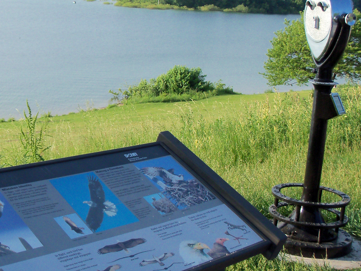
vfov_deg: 22.9
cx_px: 69
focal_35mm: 64
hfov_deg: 29.5
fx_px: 668
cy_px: 107
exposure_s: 1/500
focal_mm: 6.3
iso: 80
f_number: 3
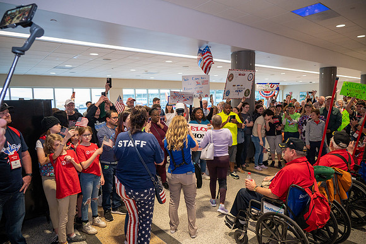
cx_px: 183
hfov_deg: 73.8
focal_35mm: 24
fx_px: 244
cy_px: 122
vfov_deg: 53.1
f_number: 4.5
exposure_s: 1/60
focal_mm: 24
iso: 1250
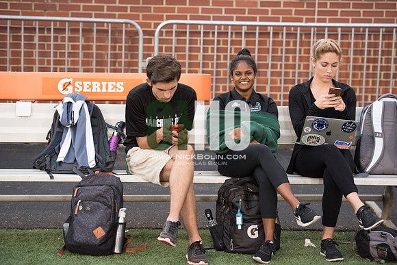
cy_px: 132
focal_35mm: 102
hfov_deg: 20.0
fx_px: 1125
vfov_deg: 13.4
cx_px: 198
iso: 1000
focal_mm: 102
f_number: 2.8
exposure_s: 1/1250
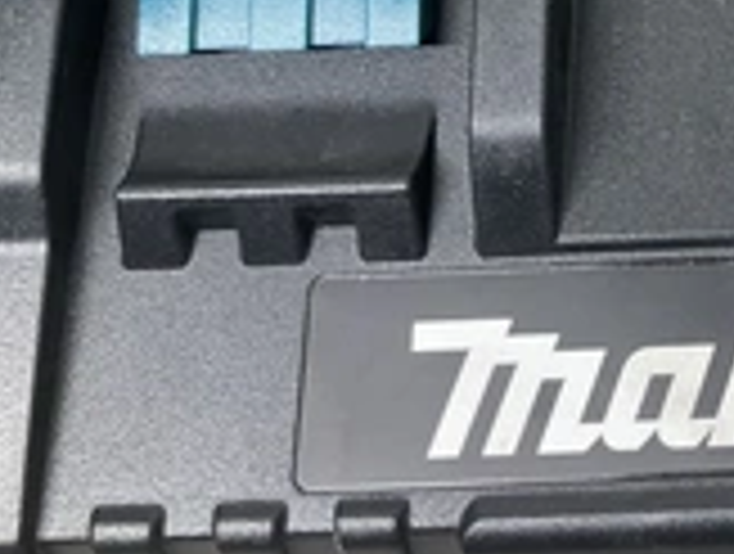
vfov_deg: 19.7
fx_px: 1509
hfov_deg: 24.9
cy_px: -95
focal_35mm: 71
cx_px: 860
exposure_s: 1/60
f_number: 1.8
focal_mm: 3
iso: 64
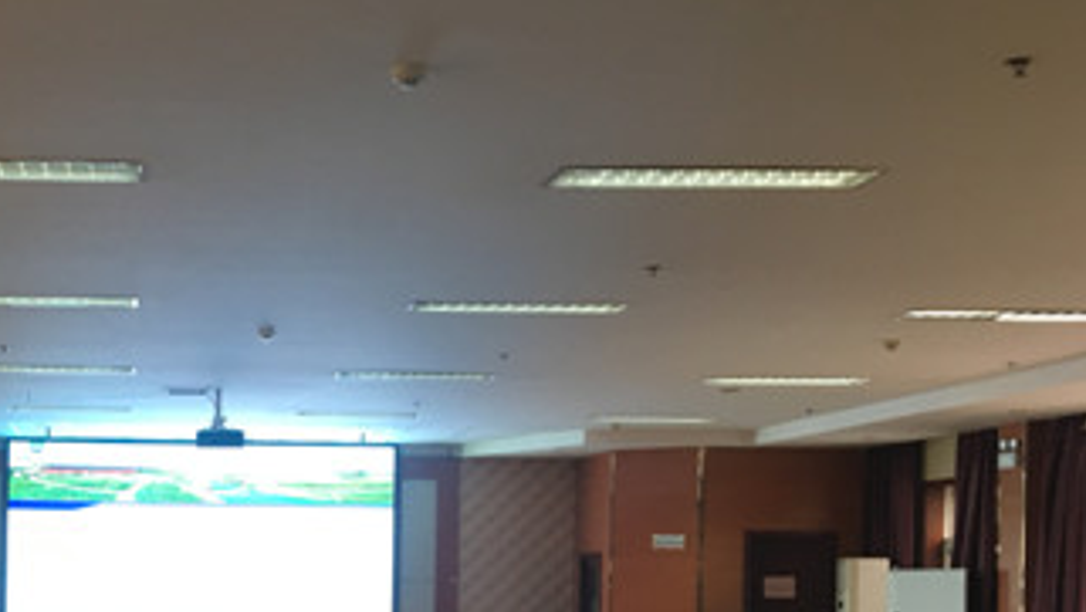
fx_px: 1700
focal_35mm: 59
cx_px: 129
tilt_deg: +0.4
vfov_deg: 20.0
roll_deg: -1.3
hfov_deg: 33.7
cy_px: 565
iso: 80
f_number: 2.2
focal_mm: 4.15
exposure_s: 1/33
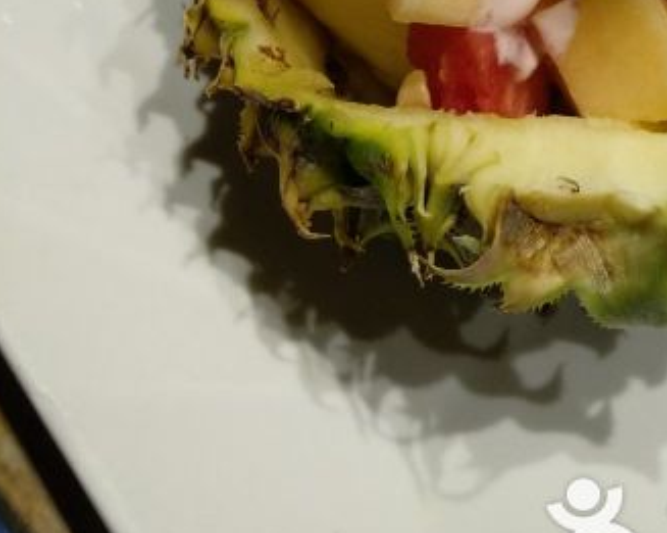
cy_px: -82
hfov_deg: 39.0
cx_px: 523
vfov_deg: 28.9
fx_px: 907
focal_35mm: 46
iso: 400
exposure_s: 1/33
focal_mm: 3.81
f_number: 2.2
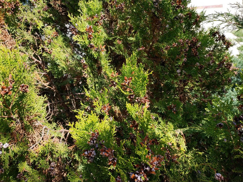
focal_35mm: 32
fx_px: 225
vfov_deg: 44.2
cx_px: 122
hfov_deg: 56.8
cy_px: 91
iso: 200
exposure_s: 1/931
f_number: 2
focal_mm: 4.5
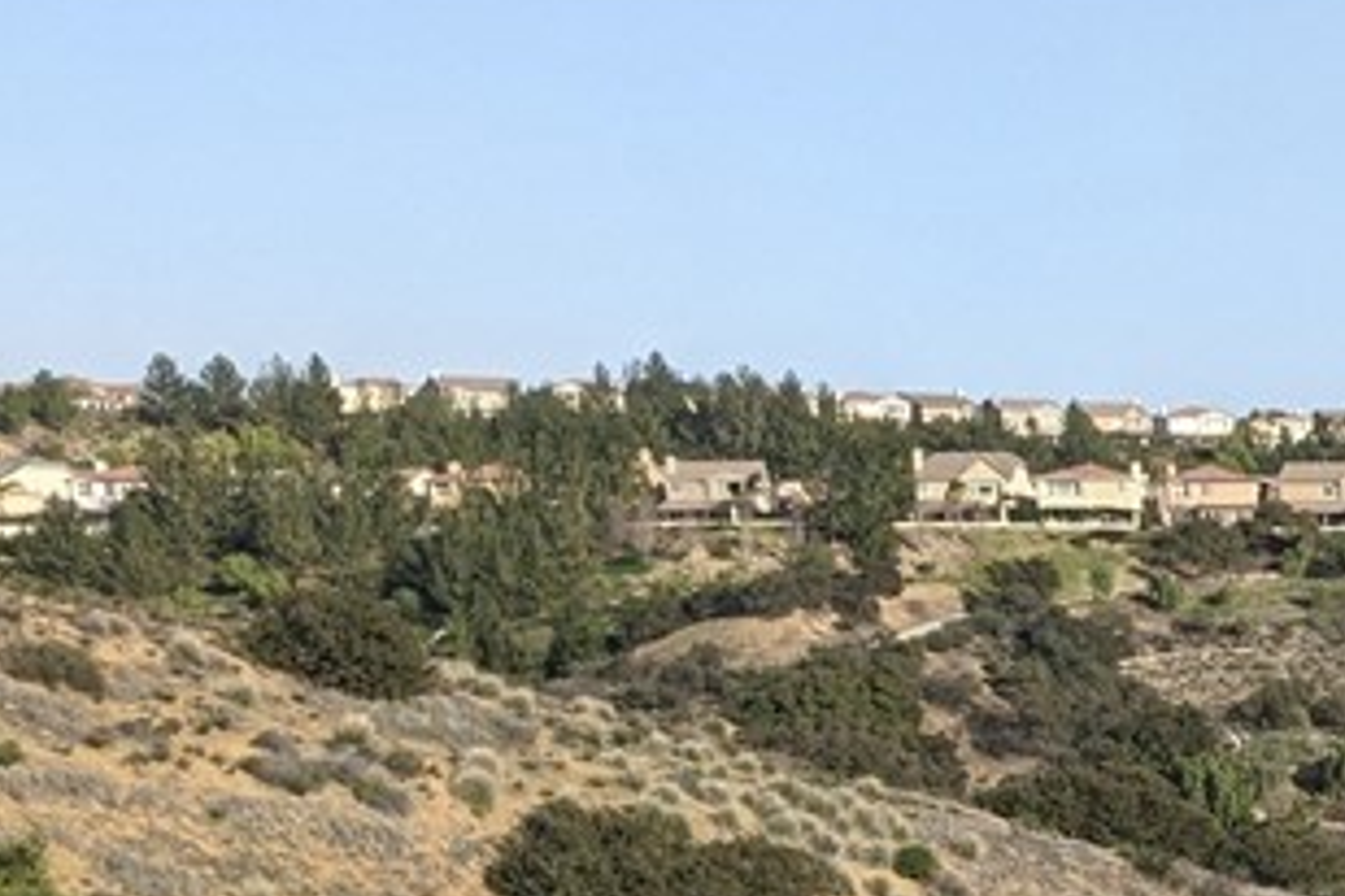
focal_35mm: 93
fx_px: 3474
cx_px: 1806
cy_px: 1118
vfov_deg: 14.2
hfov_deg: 19.9
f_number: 1.73
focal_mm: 4.38
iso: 65
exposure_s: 1/2347
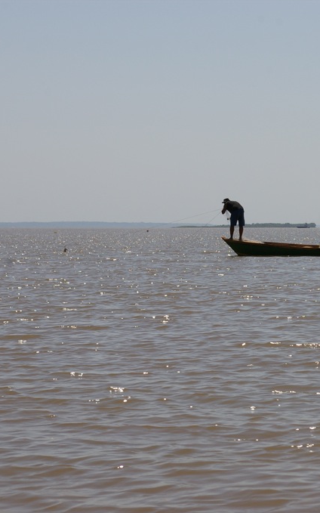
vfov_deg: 16.5
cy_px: 256
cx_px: 361
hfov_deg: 10.2
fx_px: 1770
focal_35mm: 127
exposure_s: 1/500
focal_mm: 55
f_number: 11
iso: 200
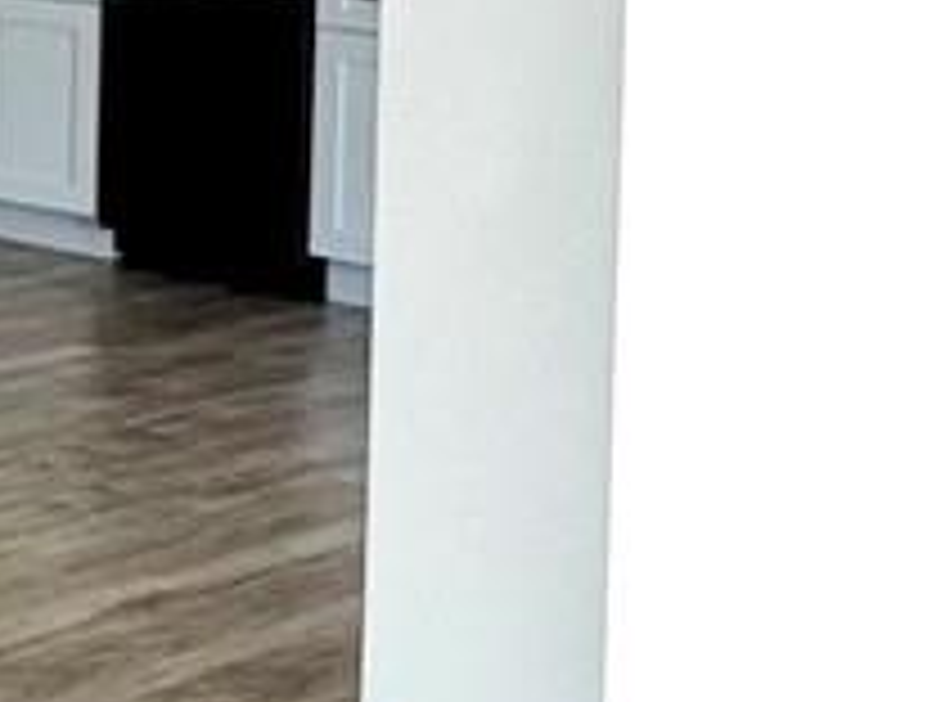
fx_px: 2913
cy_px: -202
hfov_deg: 15.6
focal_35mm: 108
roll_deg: -1.7
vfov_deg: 13.3
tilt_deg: -1.8
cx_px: -738
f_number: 2.2
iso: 40
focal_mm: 2.22
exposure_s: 1/364
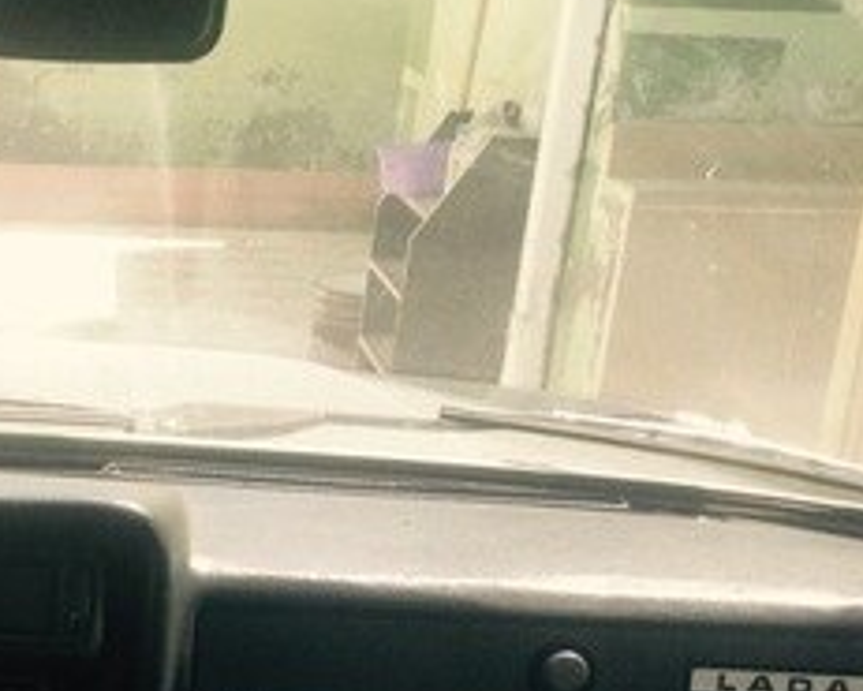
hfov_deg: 19.4
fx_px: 2351
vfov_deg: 16.0
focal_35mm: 92
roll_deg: -0.9
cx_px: -228
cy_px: 865
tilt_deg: -23.1
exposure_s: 1/291
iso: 50
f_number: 2.4
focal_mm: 4.12
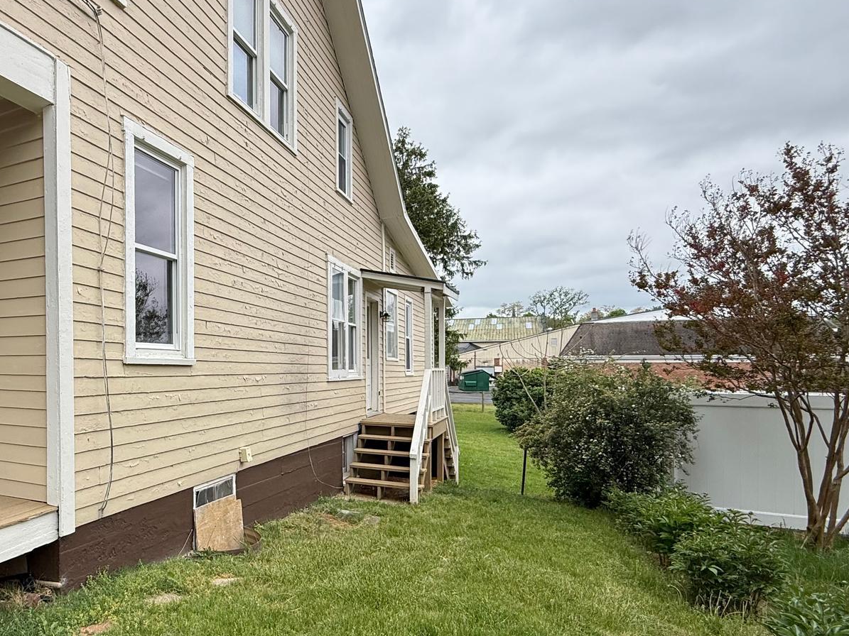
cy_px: 366
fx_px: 589
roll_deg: -0.2
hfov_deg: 66.3
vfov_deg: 56.6
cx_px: 193
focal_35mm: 24
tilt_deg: +2.1
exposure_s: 1/1033
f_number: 2.2
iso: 50
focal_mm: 2.22
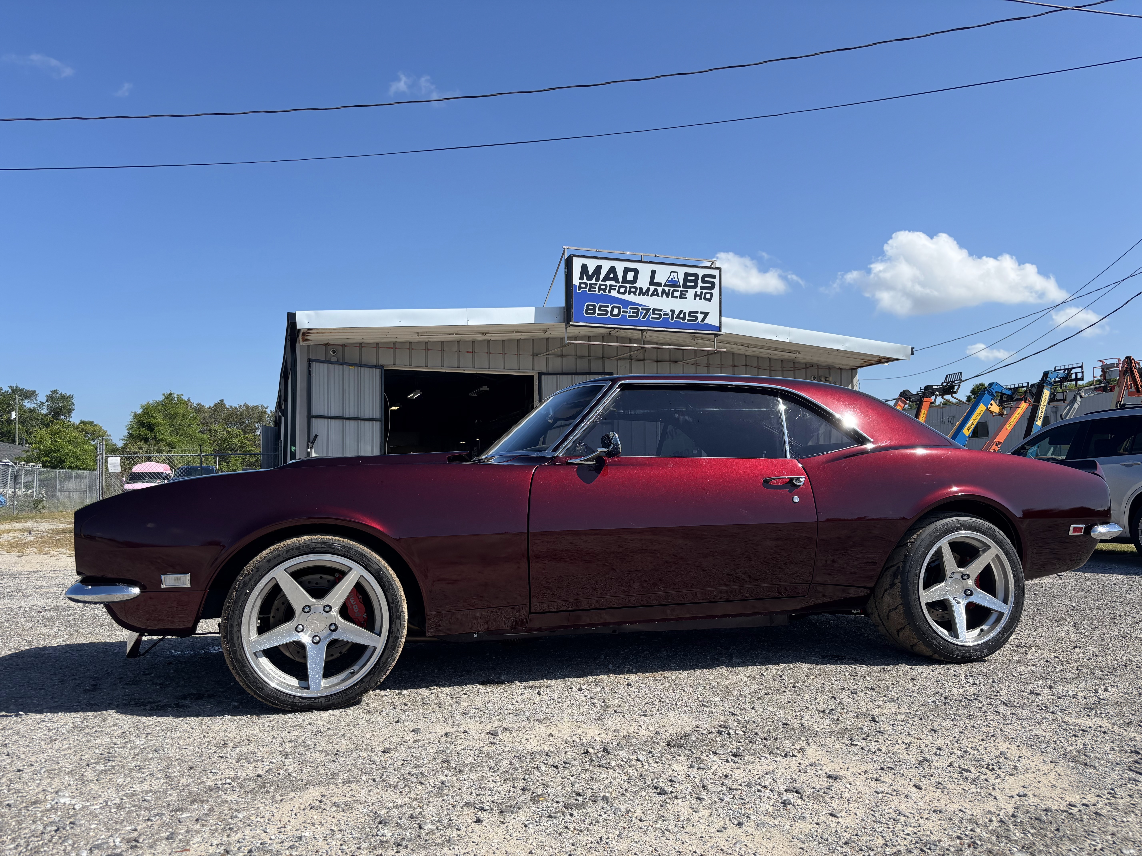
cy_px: 428
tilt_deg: +3.3
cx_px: 571
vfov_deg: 53.1
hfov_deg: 67.3
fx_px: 858
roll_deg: +0.2
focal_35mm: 26
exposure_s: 1/3106
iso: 50
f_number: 1.6
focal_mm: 5.96
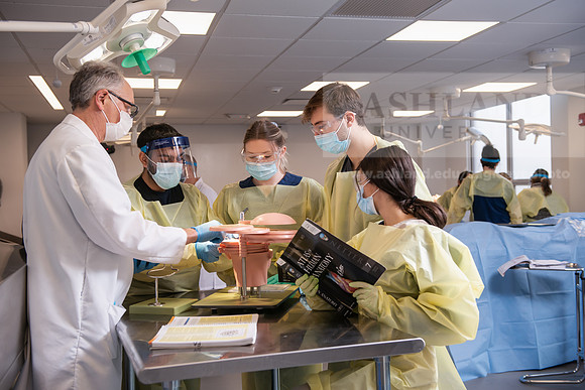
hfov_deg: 44.5
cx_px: 292
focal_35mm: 44
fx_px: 715
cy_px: 195
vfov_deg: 30.5
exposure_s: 1/200
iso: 320
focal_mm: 44
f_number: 4
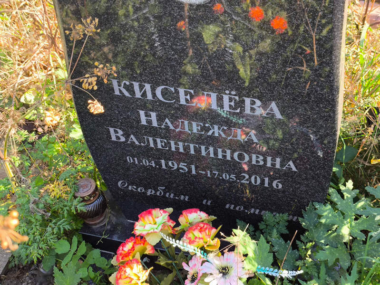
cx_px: 190
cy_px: 142
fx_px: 549
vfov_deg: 29.1
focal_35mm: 50
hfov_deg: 38.2
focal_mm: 4.71
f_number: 1.7
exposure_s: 1/136
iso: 50
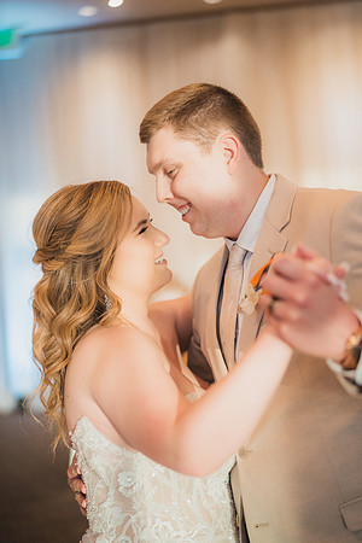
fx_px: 754
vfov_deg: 39.6
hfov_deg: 27.0
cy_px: 272
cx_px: 181
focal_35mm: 50
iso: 1250
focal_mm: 50
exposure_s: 1/1000
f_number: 1.4
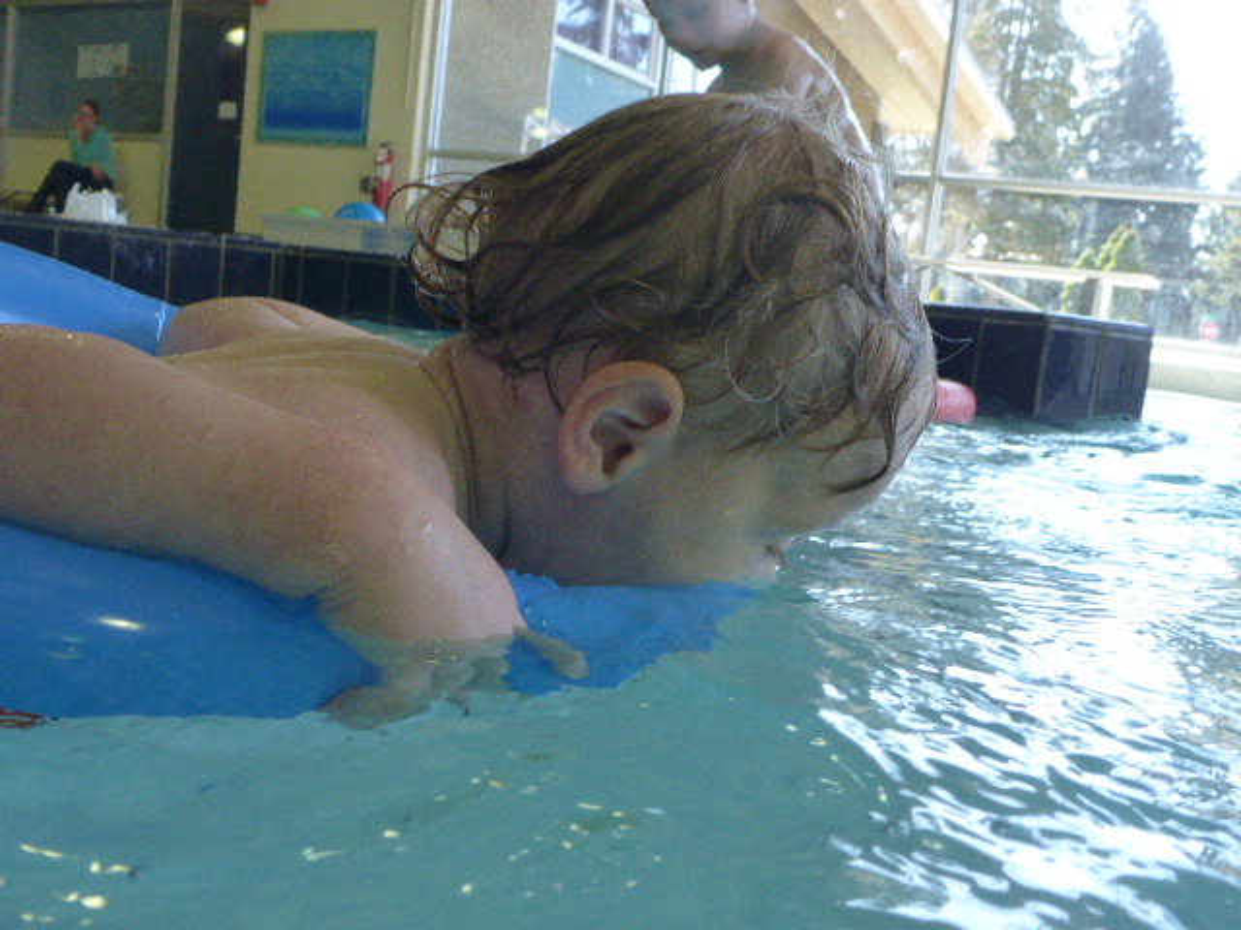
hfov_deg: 52.6
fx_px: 1255
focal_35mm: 35
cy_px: 465
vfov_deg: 40.7
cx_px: 620
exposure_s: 1/250
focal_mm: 6
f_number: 3.7
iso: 800
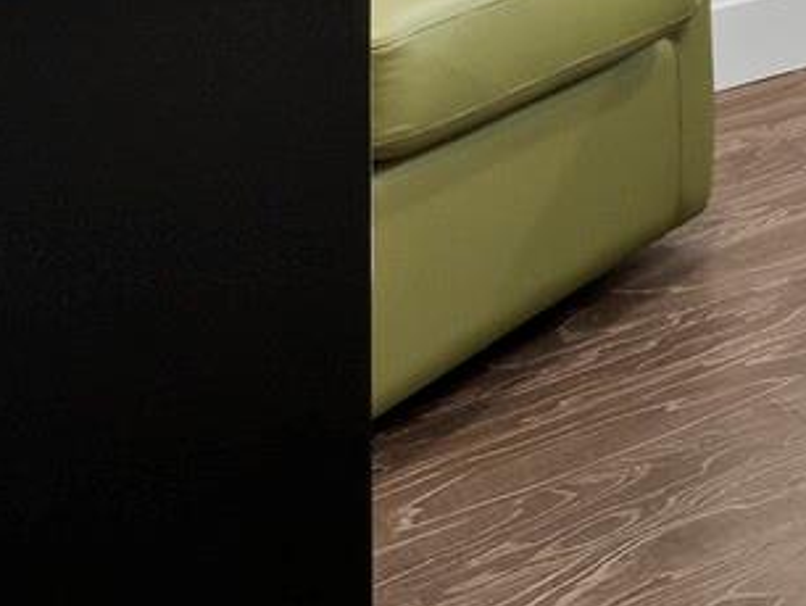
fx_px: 1701
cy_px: -553
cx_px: 1965
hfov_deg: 14.9
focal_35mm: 73
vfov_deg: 16.3
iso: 320
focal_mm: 7
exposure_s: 1
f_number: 11
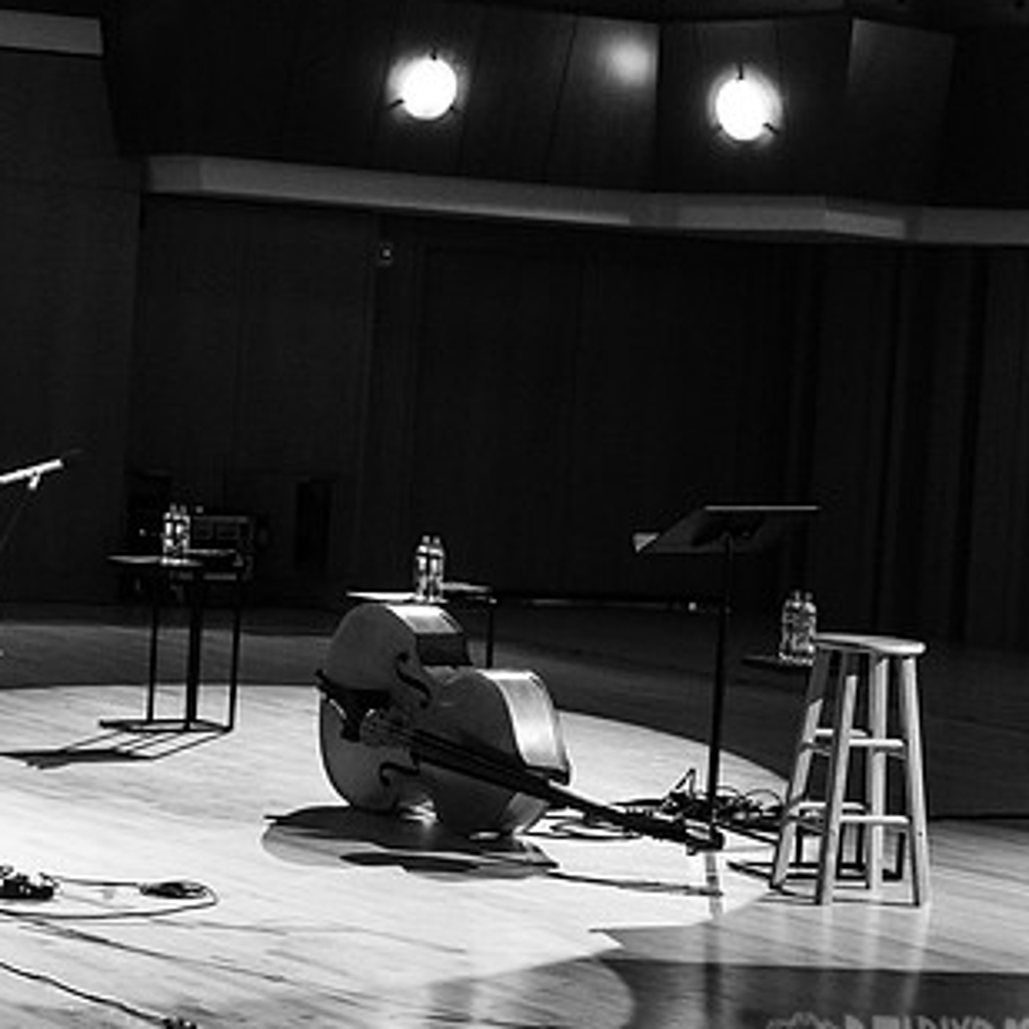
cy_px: 455
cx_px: 165
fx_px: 3599
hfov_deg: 16.1
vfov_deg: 16.3
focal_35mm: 107
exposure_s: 1/200
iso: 2500
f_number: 3.2
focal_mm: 58
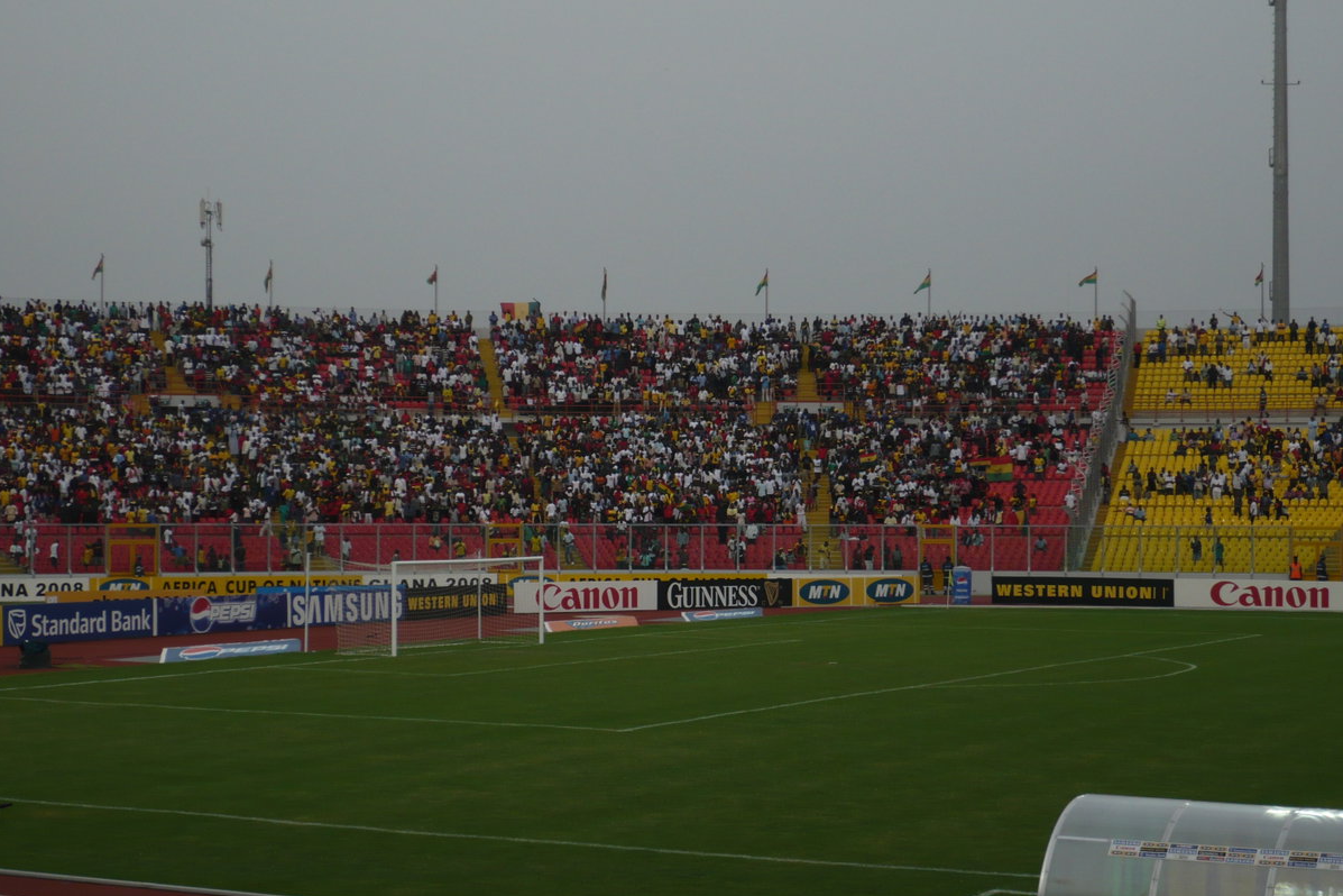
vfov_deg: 18.7
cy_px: 469
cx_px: 671
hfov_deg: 27.7
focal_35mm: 73
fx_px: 2723
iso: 100
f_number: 4
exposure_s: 1/500
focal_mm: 11.5
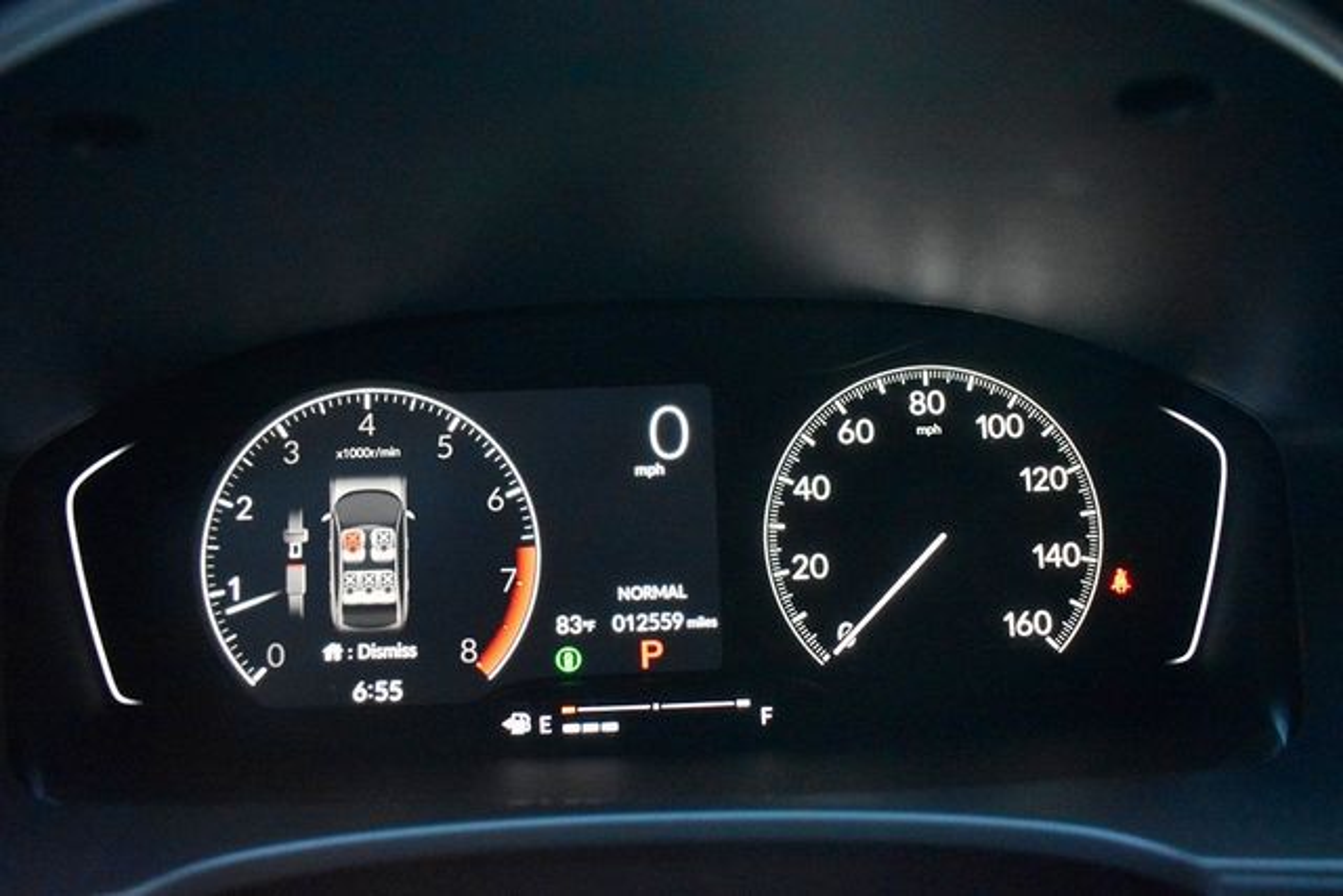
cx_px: 672
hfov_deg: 67.4
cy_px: 448
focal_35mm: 27
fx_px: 1007
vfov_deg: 48.0
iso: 5000
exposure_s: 1/125
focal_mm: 18
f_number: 3.5
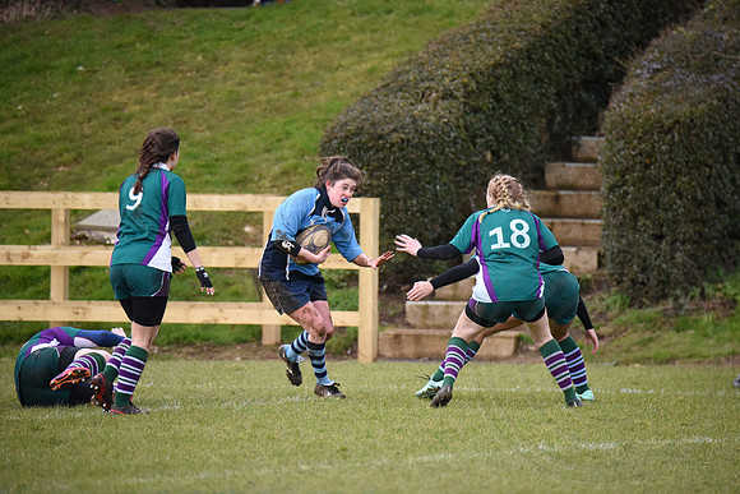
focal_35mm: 490
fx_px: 10074
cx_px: 370
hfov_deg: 4.2
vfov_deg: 2.8
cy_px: 247
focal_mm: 490
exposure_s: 1/1250
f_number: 6.3
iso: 2000
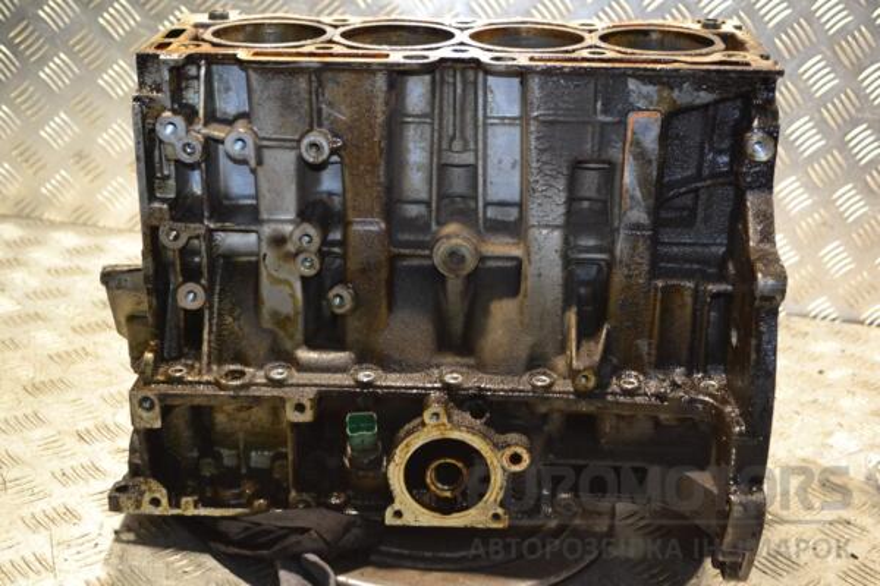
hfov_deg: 37.9
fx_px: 1283
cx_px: 440
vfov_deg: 25.8
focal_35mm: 52
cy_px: 293
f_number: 5
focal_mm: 35
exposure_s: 1/60
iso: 900
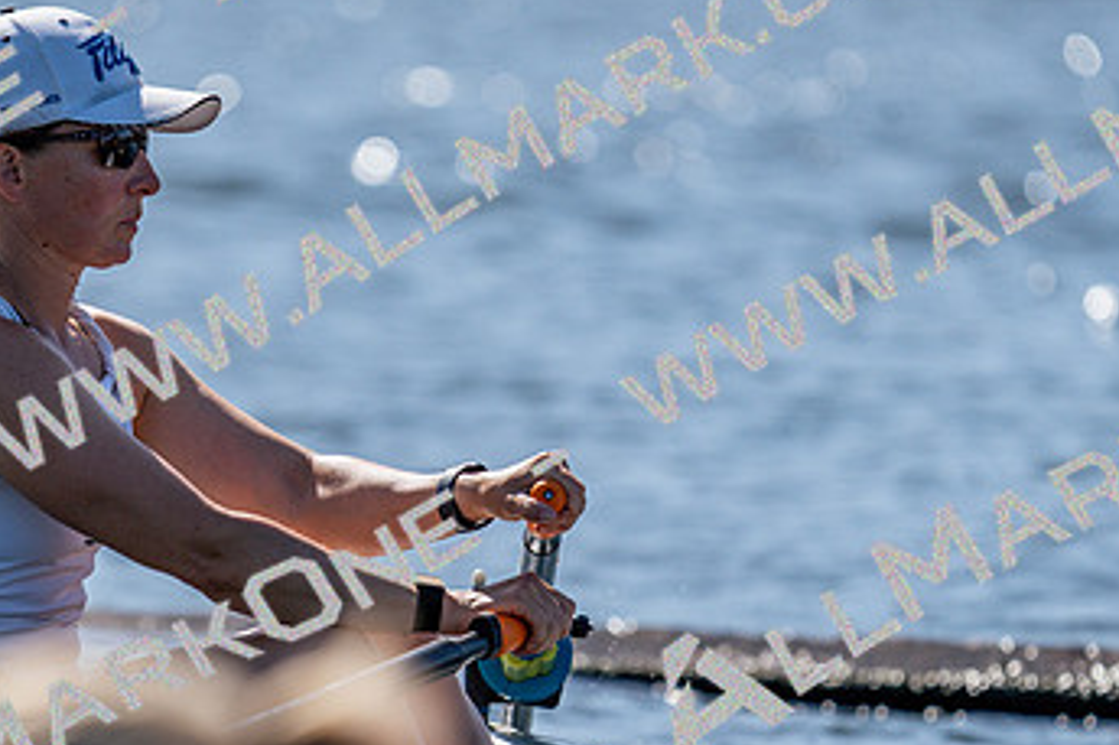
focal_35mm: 654
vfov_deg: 2.1
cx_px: 384
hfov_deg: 3.2
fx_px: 20318
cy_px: 480
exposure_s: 1/2000
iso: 250
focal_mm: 388
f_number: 6.3
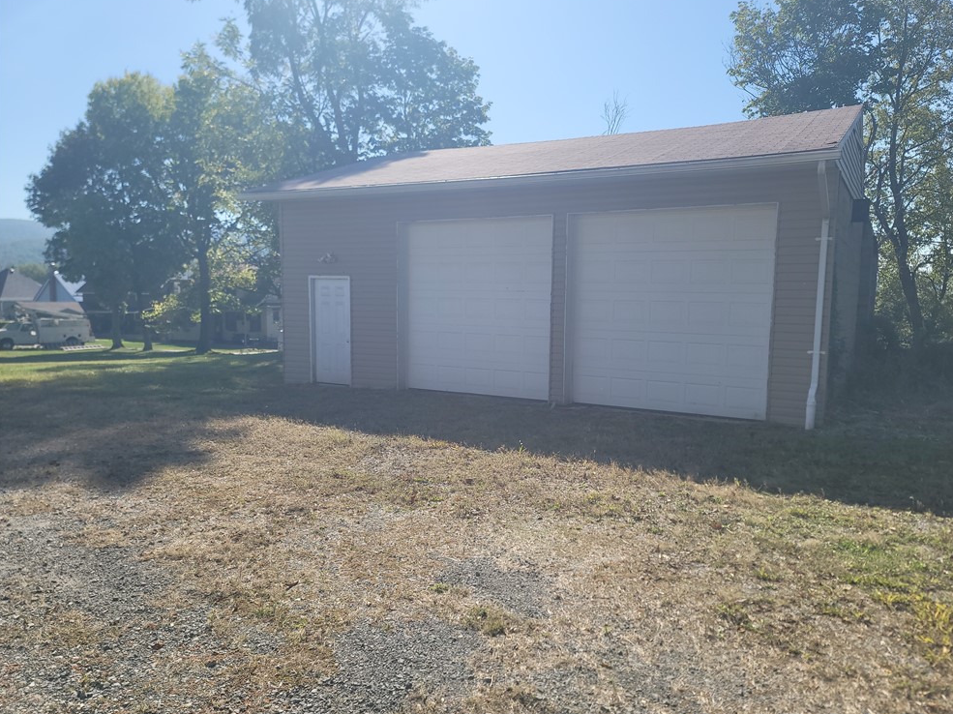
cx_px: 490
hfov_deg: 67.3
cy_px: 357
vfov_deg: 53.0
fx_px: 716
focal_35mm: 26
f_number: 1.8
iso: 20
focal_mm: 7
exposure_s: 1/1067
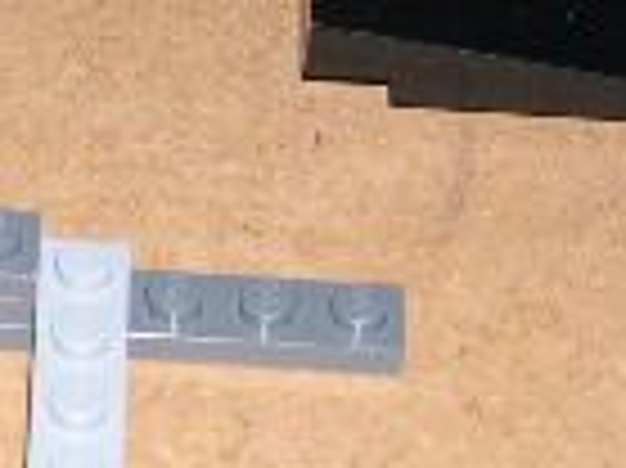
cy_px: -72
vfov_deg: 6.2
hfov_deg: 7.9
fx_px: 4336
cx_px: -549
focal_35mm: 240
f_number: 3.2
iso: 100
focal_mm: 11.1
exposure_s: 1/60
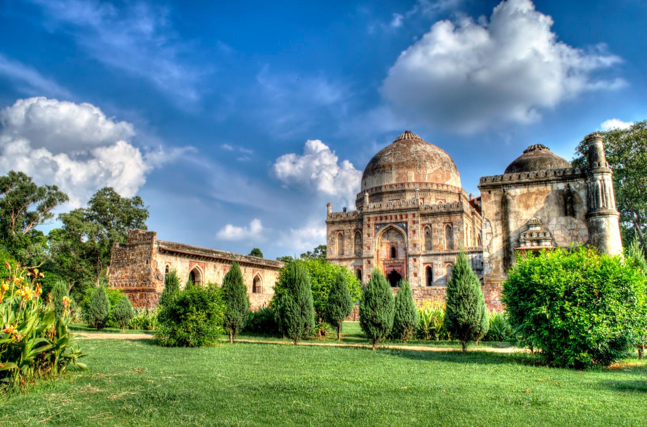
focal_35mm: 27
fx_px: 484
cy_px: 214
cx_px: 324
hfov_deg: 67.5
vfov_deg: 47.6
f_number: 11
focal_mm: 18
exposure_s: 1/320
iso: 200
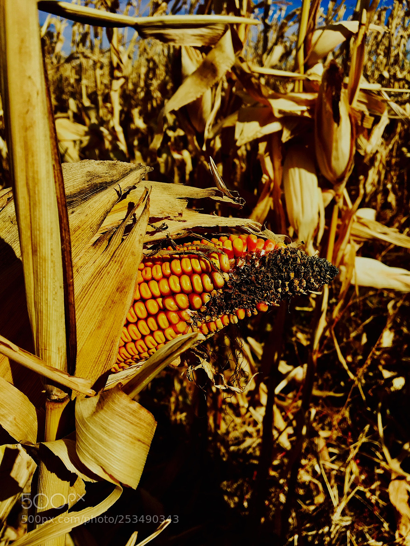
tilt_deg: -23.2
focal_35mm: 29
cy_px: 273
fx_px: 458
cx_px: 205
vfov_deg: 61.7
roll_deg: +0.8
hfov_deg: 48.2
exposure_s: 1/3077
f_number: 2.2
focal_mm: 4.15
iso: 25
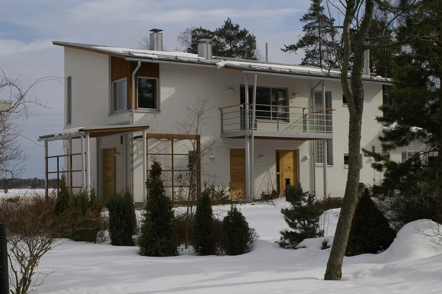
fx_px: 662
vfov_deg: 25.0
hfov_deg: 36.9
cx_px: 221
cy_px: 147
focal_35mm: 54
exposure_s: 1/1600
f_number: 11
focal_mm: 36
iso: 800
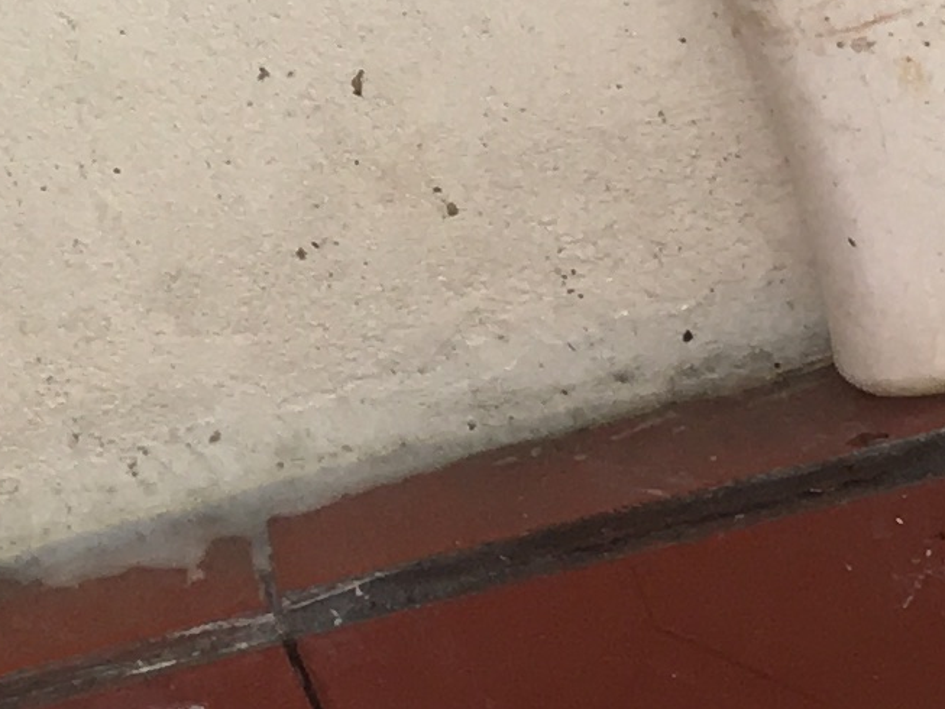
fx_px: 4888
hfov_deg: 9.3
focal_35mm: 179
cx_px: 2621
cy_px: 1880
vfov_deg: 7.6
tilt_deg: -49.8
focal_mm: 4.15
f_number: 2.2
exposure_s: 1/100
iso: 25
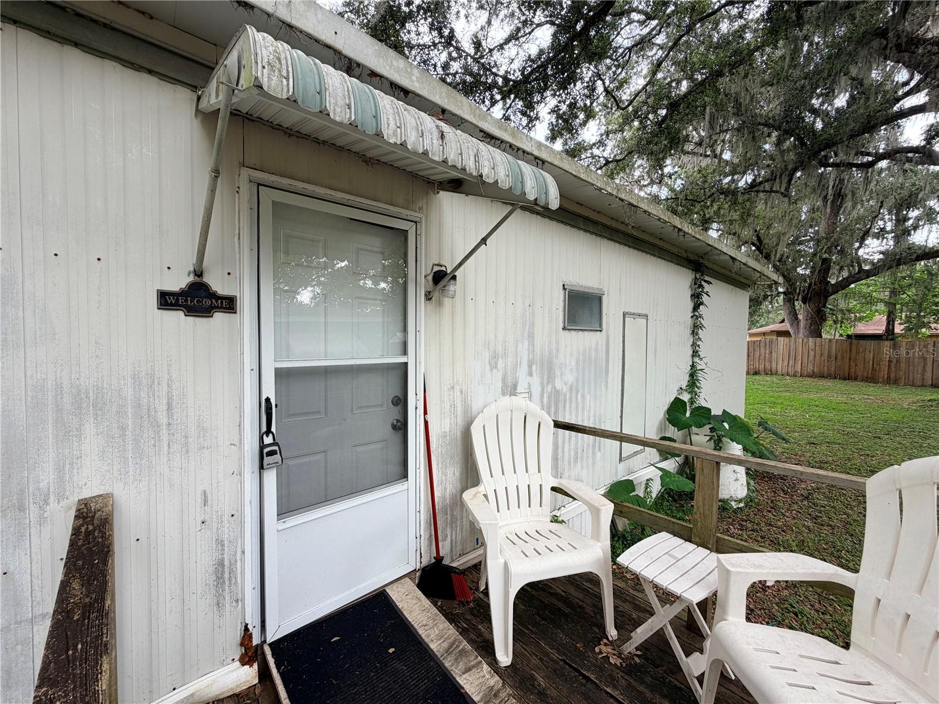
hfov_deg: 102.1
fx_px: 380
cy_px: 352
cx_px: 470
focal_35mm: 14
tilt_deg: -1.4
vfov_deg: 85.7
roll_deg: -0.1
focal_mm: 2.22
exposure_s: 1/159
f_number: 2.2
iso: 40
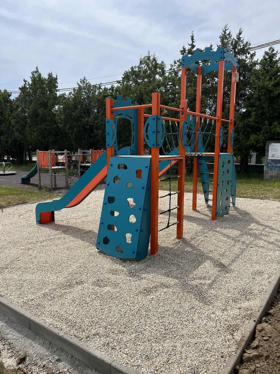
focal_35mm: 26
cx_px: 140
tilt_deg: -6.8
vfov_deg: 67.3
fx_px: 280
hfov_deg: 53.1
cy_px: 187
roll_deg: -1.5
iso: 50
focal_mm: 5.1
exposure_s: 1/3745
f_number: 1.6
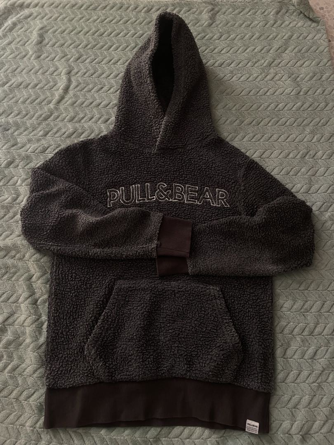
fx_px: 334
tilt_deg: -72.0
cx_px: 167
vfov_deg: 67.3
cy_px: 222
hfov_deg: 53.1
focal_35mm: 26
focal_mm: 4.2
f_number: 1.6
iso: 400
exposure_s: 1/60
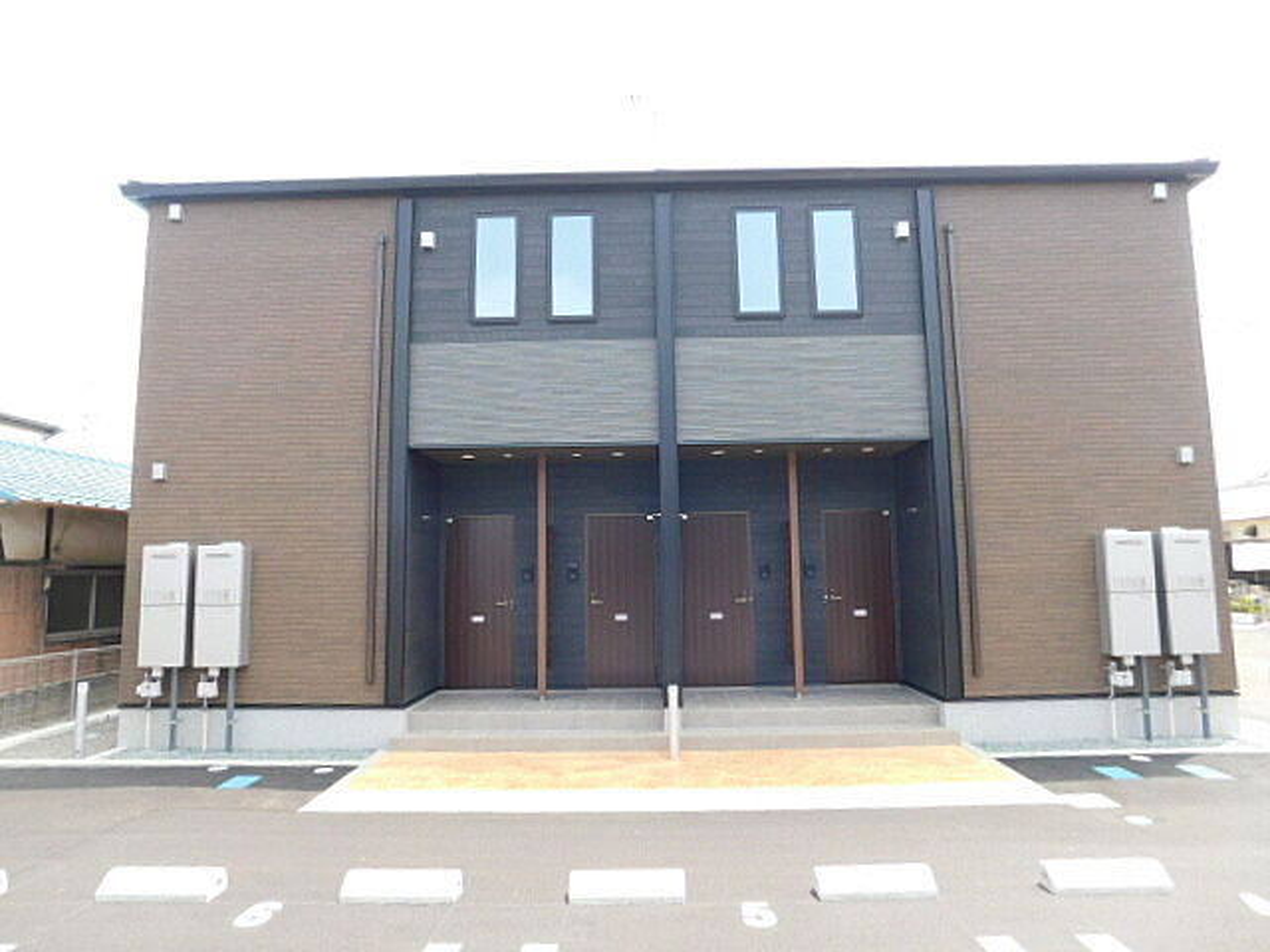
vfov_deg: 58.9
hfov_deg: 73.9
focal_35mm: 23
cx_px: 635
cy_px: 476
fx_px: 844
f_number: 3
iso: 125
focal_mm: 4
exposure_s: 1/400
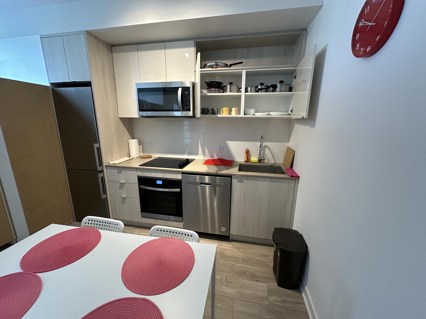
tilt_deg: -12.8
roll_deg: -0.6
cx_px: 213
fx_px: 172
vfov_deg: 85.7
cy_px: 160
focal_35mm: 14
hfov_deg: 102.1
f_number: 2.2
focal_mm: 2.22
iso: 200
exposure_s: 1/60
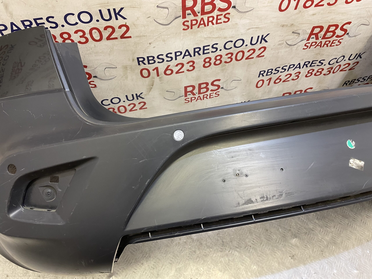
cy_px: 140
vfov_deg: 53.1
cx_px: 186
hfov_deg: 67.3
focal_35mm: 26
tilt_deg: -61.3
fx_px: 279
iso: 125
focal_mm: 4.2
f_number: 1.6
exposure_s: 1/50
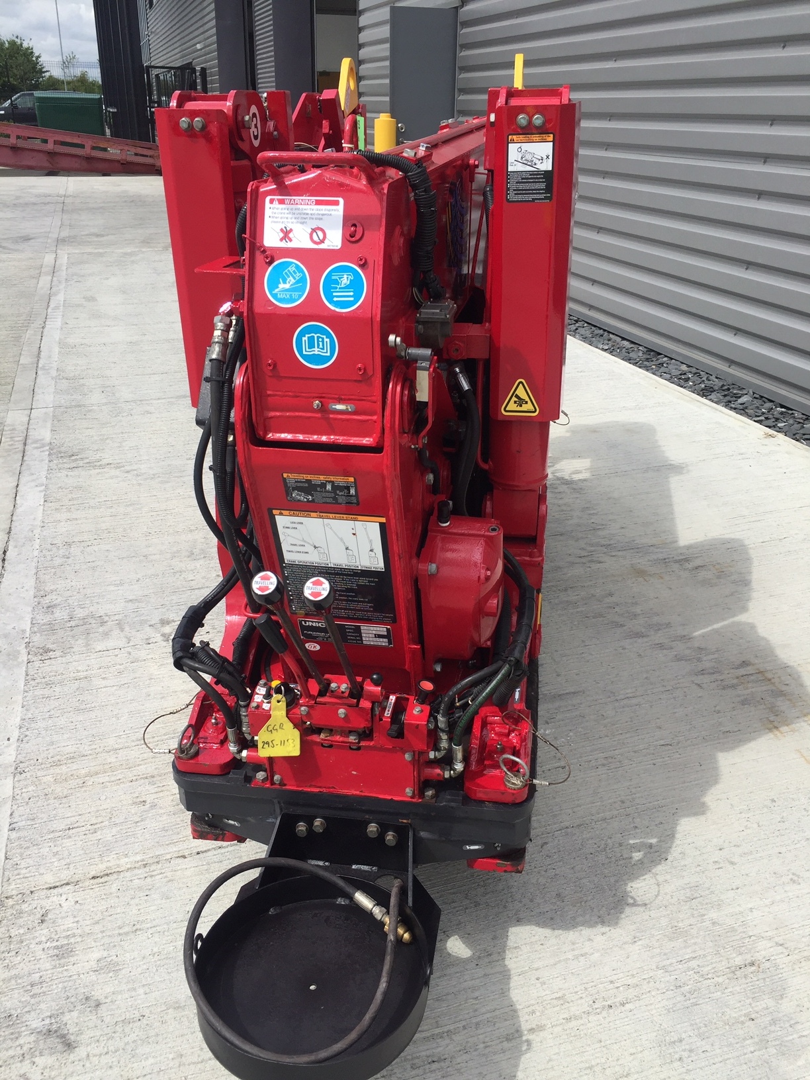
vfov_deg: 61.7
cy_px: 540
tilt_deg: -24.0
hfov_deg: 48.2
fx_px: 905
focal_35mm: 29
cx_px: 405
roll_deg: -2.4
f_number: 2.2
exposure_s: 1/1721
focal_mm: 4.15
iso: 32
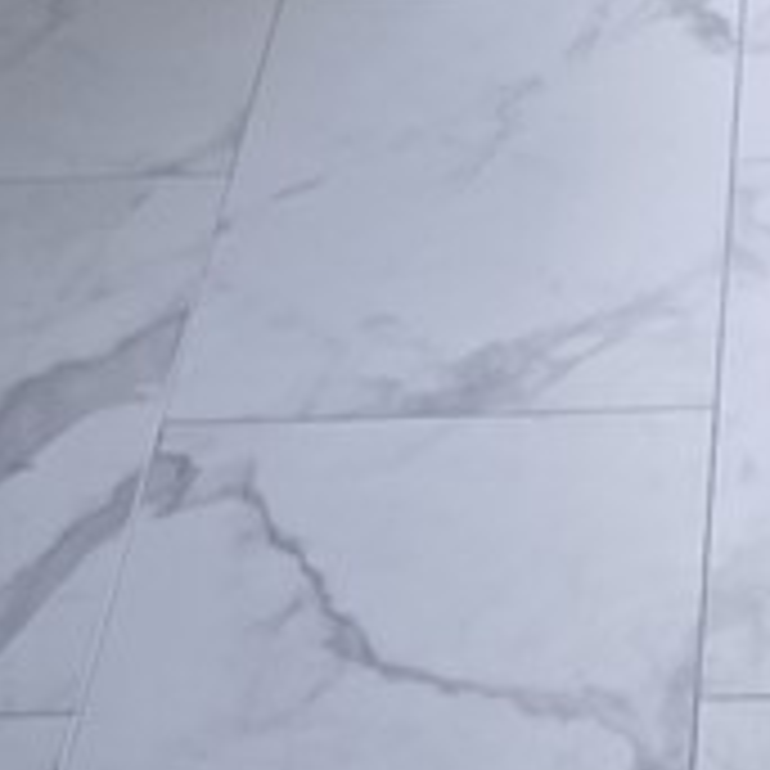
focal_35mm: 207
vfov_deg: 7.3
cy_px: -1716
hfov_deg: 8.3
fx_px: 5209
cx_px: 1000
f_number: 1.8
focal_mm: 4.6
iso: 160
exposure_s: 1/60
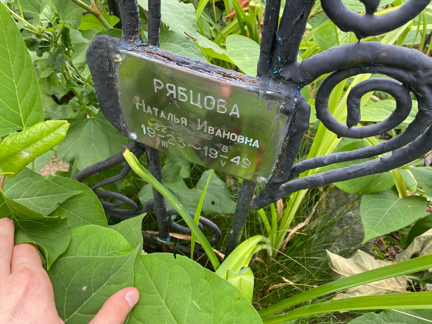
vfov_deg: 53.1
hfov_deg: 67.3
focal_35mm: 26
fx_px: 324
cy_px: 162
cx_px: 216
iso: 40
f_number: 1.8
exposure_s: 1/122
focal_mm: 4.25
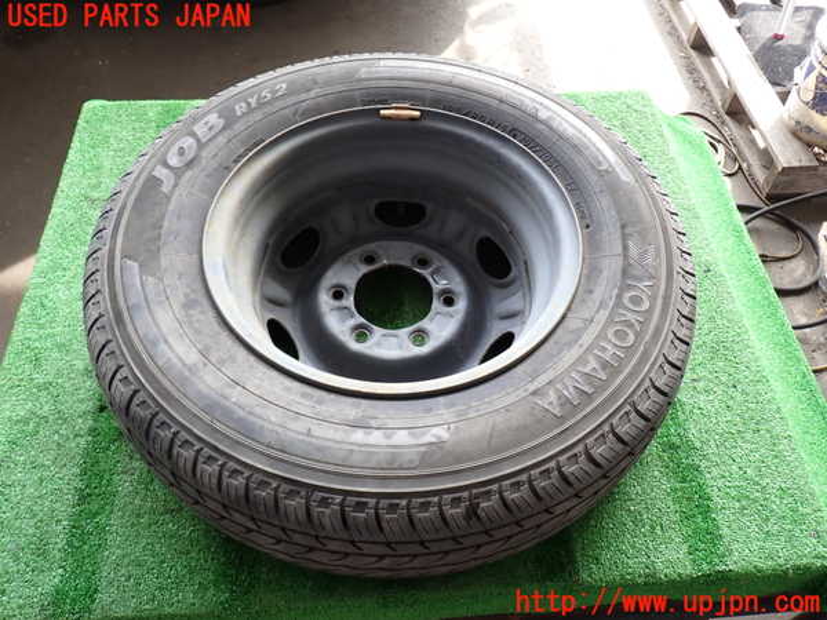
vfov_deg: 49.7
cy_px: 310
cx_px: 414
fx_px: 669
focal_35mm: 28
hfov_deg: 63.4
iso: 100
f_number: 2.2
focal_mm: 5.05
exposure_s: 1/60
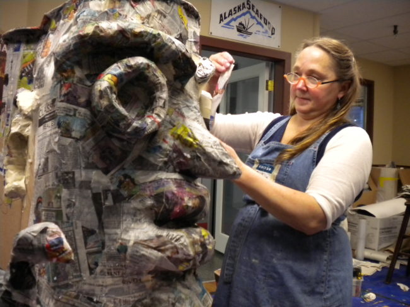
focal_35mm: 35
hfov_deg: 52.6
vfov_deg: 40.7
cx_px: 205
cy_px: 154
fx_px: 415
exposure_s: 1/45.4
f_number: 3.1
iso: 400
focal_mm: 6.3
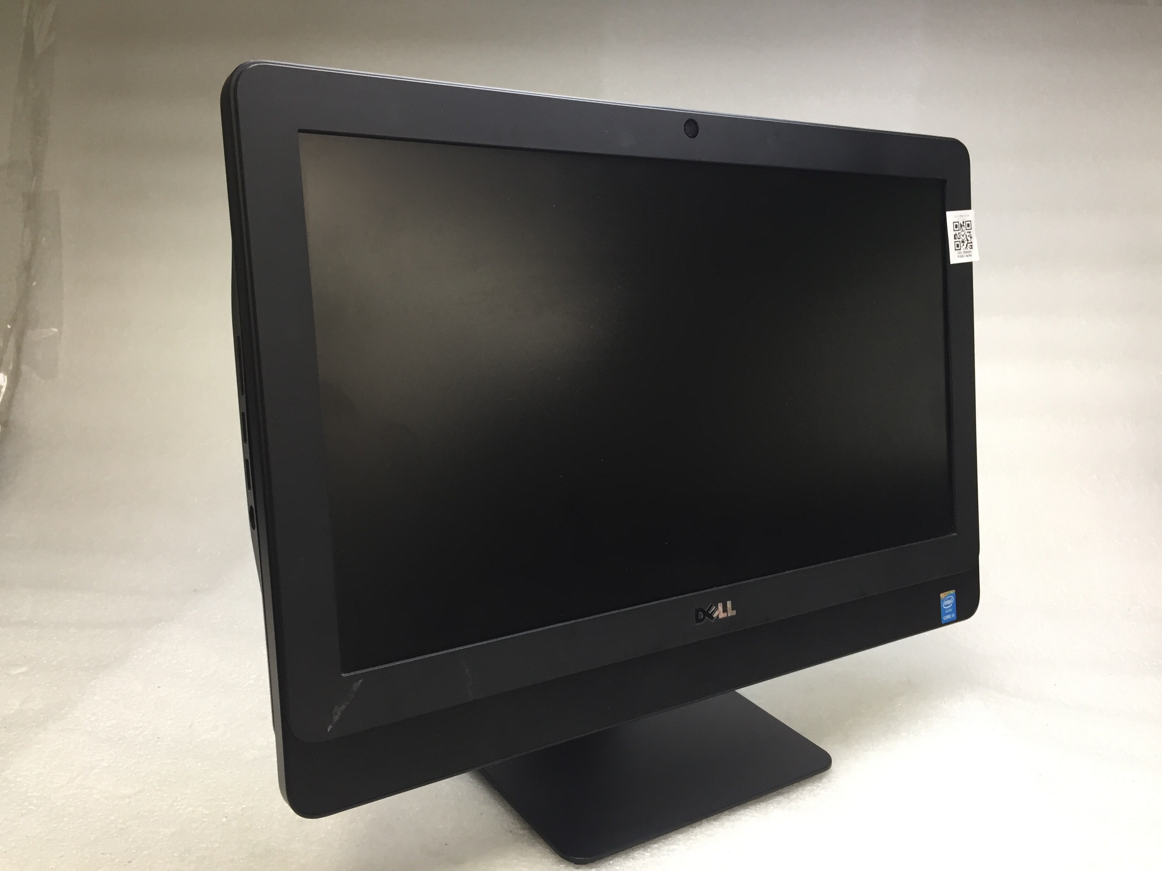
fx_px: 973
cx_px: 581
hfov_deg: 61.7
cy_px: 436
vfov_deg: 48.2
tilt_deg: -10.5
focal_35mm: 29
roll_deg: -3.6
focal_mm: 4.15
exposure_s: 1/30
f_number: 2.2
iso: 64
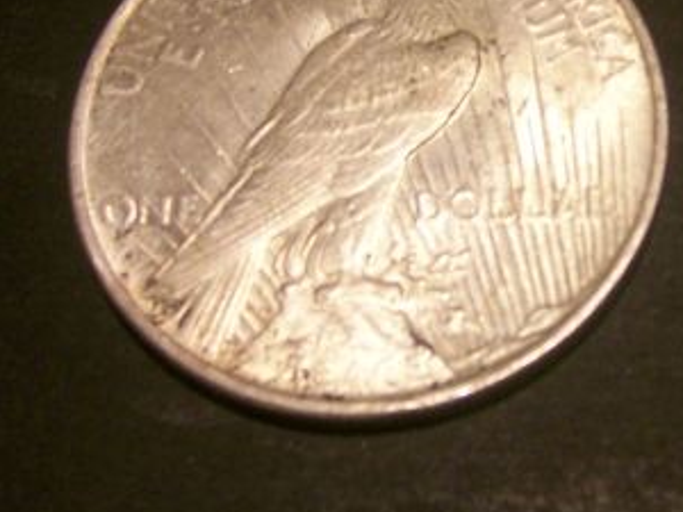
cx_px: 571
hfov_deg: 27.1
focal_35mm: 70
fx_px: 1381
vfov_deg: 20.9
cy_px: 166
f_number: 2.8
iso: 160
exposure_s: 1/25.4
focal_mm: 5.8
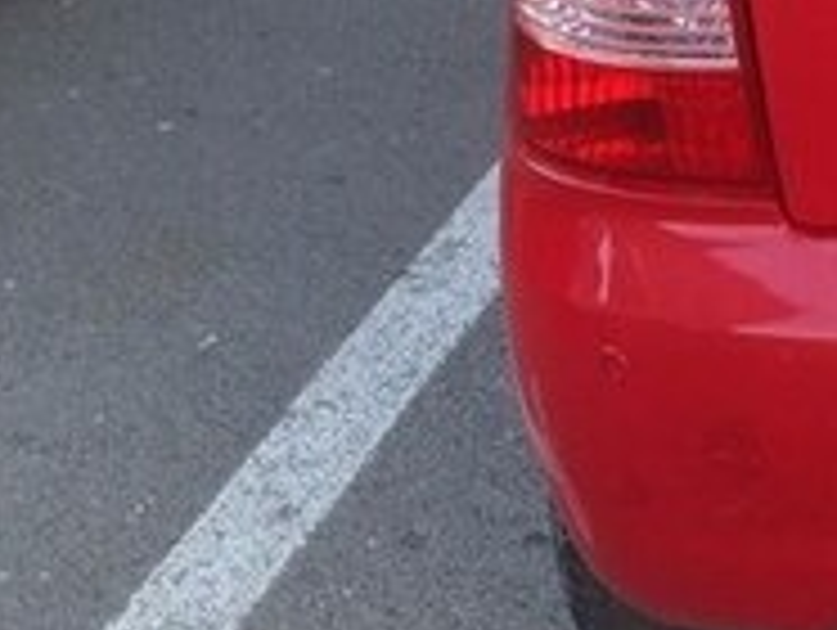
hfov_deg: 15.0
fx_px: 2833
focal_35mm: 117
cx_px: 1431
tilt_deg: -24.2
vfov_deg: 12.4
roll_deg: +0.4
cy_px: -115
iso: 50
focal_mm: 4.12
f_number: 2.4
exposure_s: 1/186
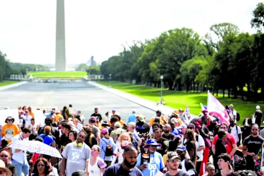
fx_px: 777
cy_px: 89
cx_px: 61
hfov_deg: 19.1
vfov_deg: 12.9
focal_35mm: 106
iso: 125
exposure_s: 1/2500
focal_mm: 62
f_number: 3.5
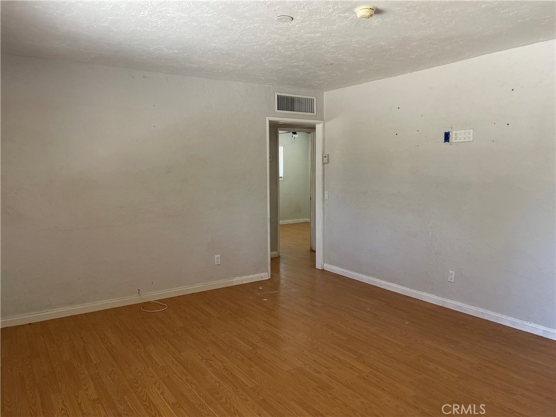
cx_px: 278
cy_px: 208
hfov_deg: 69.4
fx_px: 402
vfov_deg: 54.9
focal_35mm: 25
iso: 125
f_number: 1.6
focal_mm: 5.1
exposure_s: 1/120
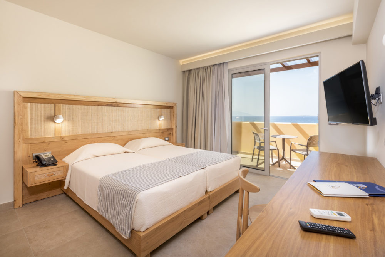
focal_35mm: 15
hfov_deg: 100.4
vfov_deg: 77.3
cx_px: 192
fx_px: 160
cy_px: 128
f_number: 9
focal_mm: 15
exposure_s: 1/25
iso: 320
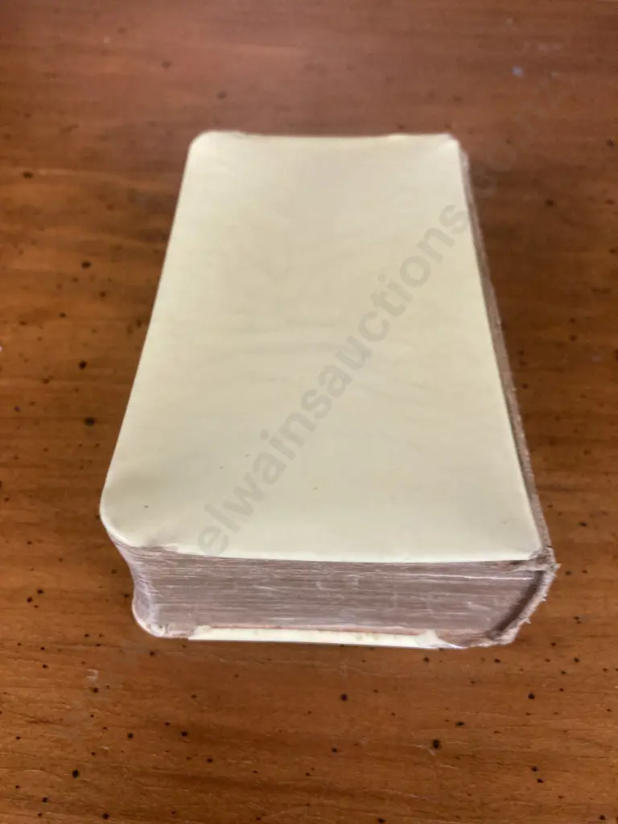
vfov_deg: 63.4
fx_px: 667
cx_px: 309
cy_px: 412
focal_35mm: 28
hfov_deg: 49.7
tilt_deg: -50.7
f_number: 1.8
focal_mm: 3.99
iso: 250
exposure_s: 1/50
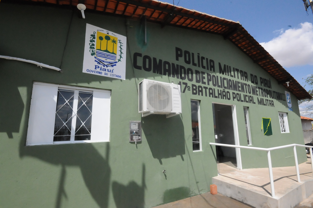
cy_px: 104
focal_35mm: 21
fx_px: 182
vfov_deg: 59.4
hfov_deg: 81.3
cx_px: 156
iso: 3200
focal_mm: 14
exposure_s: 1/1600
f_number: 22
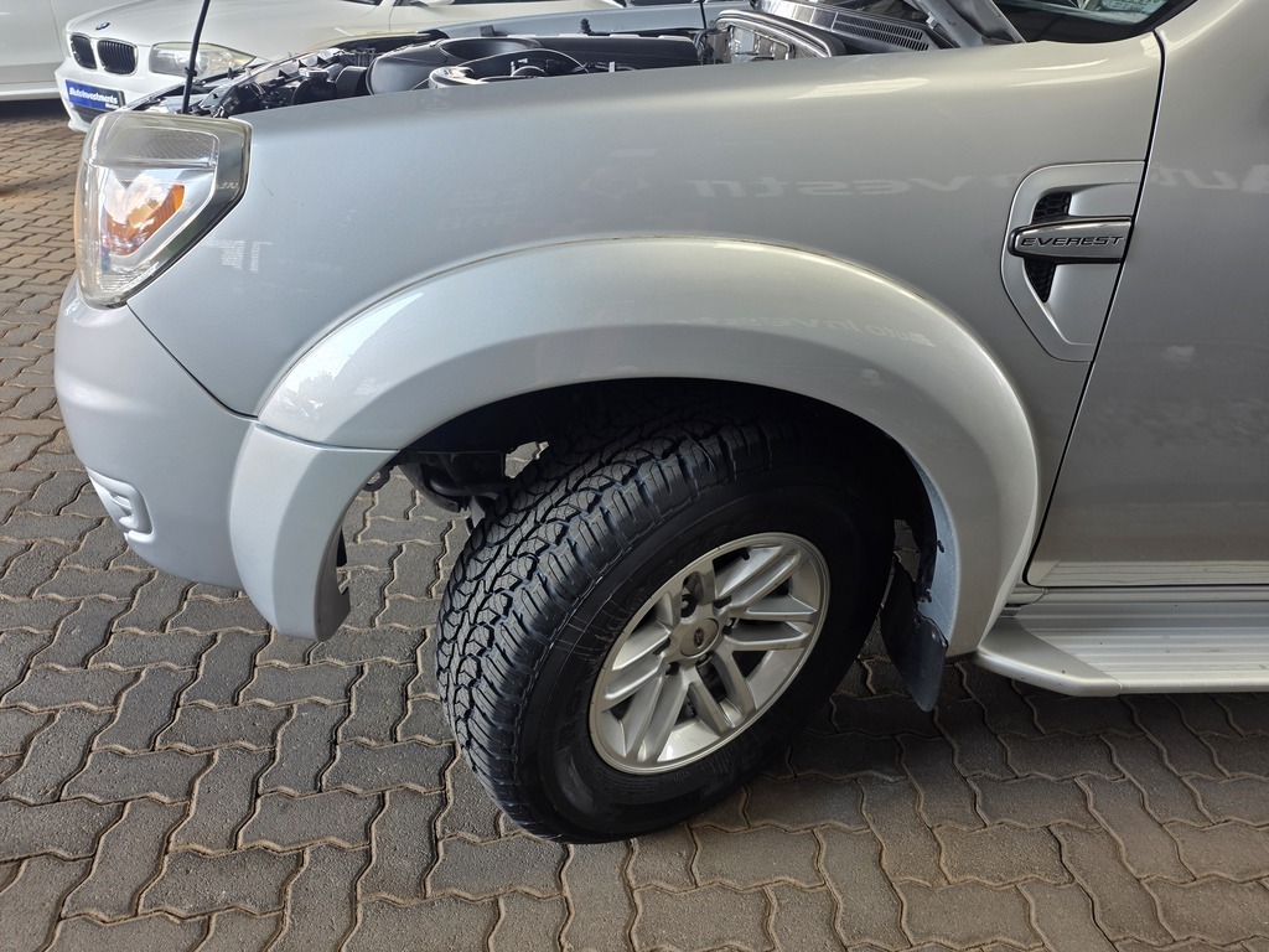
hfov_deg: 73.9
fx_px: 843
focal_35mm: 23
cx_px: 634
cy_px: 476
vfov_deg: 58.9
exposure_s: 1/180
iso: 80
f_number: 1.7
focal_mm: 6.25
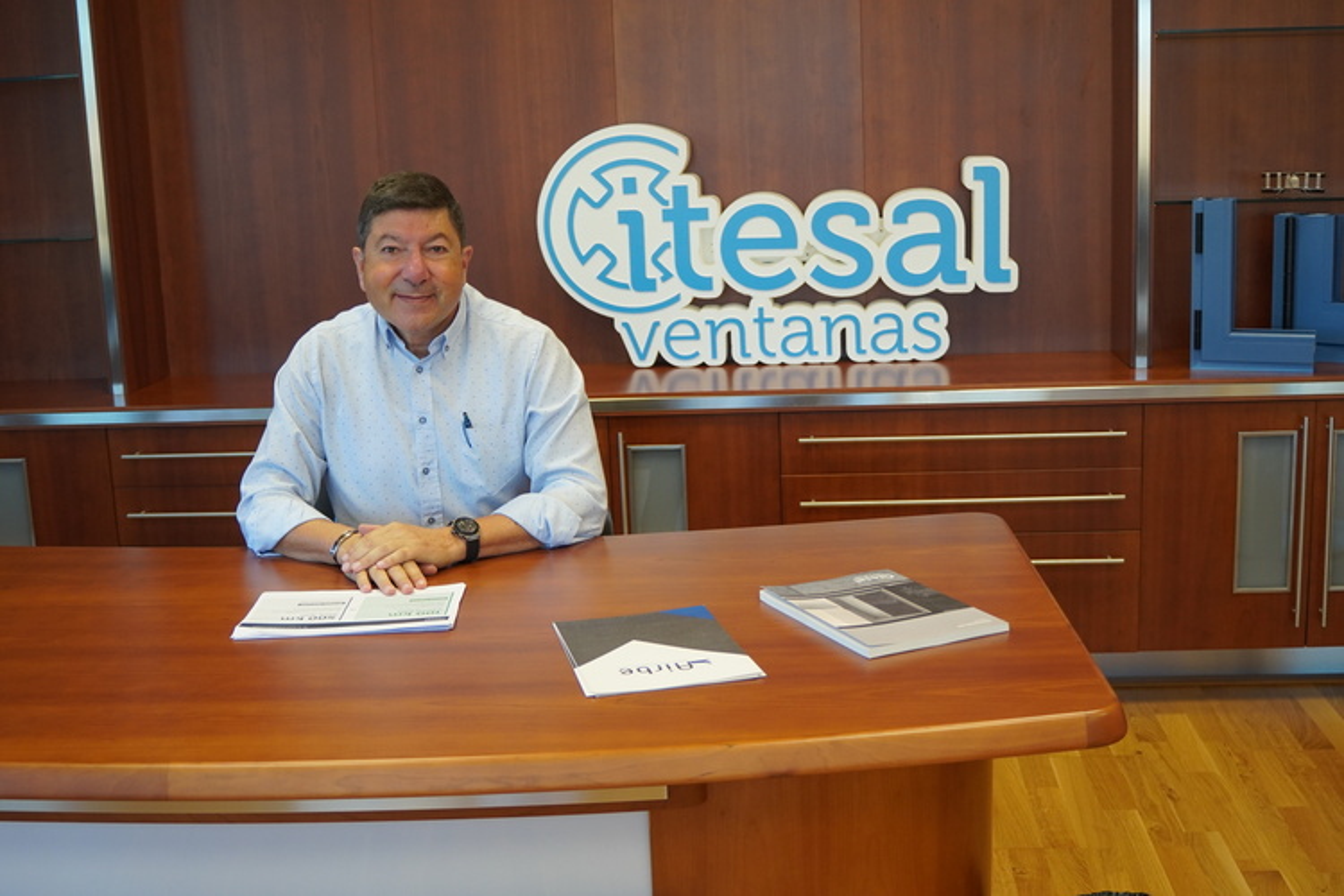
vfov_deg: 31.9
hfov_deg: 46.4
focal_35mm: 42
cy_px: 448
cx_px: 672
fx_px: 1568
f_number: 4
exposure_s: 1/160
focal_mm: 28
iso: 1000
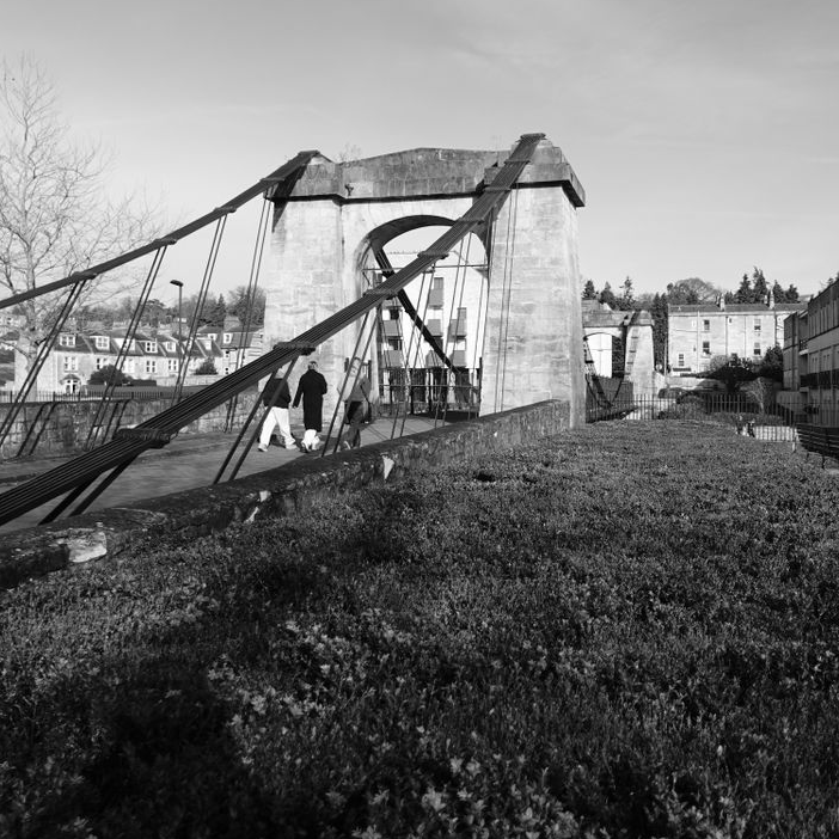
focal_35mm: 31
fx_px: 850
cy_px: 377
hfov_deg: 52.5
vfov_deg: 52.4
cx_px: 437
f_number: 2
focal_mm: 7.6
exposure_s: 1/3200
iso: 125
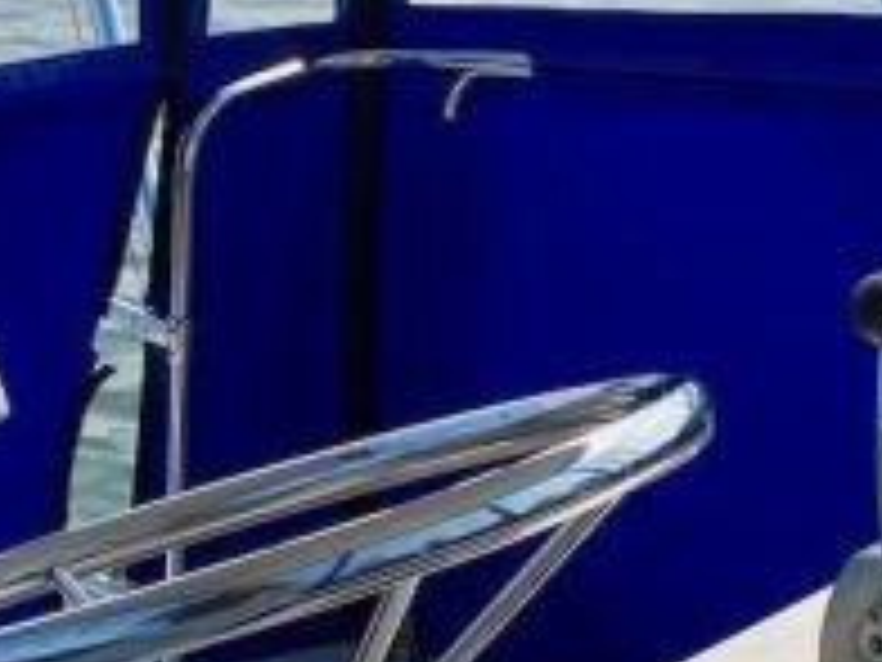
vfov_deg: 14.0
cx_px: 187
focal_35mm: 106
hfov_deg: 18.4
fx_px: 2701
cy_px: 405
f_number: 1.8
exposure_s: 1/2695
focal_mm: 4.25
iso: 32
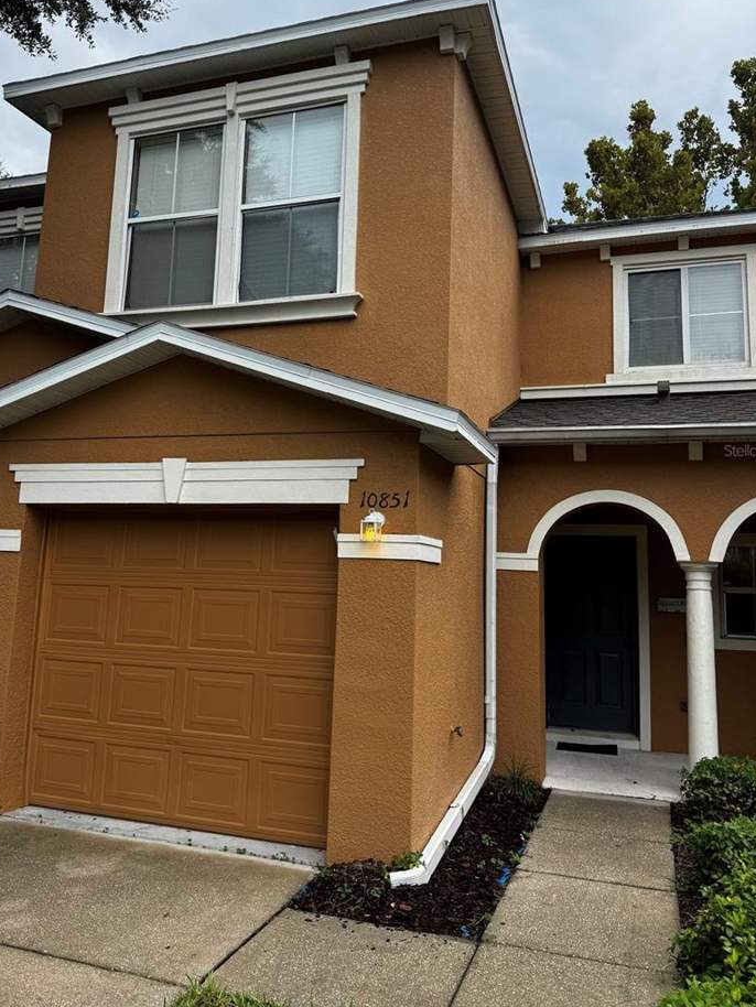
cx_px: 353
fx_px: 815
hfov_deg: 49.7
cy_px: 450
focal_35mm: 28
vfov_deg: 63.3
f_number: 1.78
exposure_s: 1/1425
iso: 80
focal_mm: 6.76
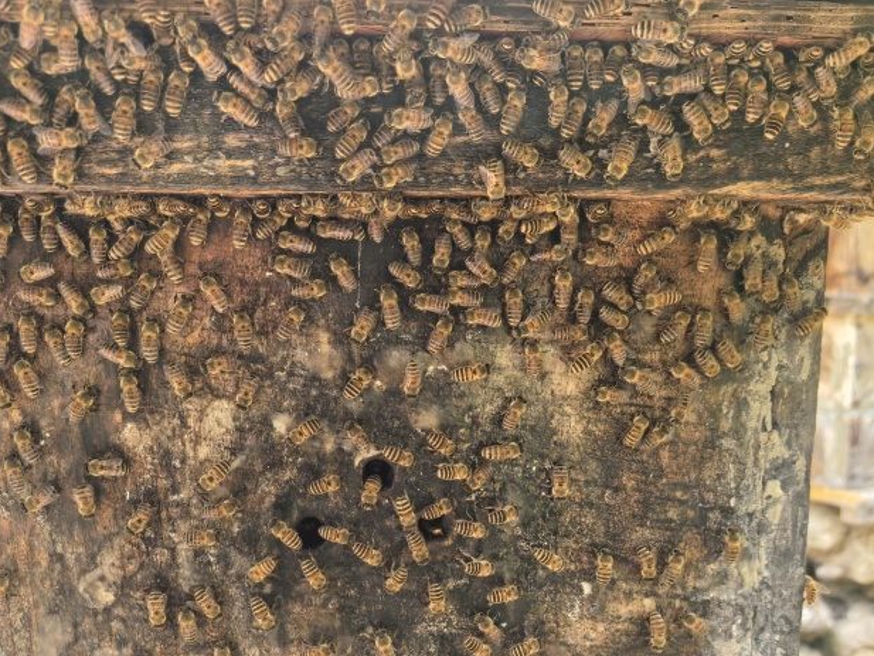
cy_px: 424
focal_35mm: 35
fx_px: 884
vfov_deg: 40.3
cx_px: 339
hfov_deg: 52.2
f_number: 2
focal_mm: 5.75
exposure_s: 1/165
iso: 50
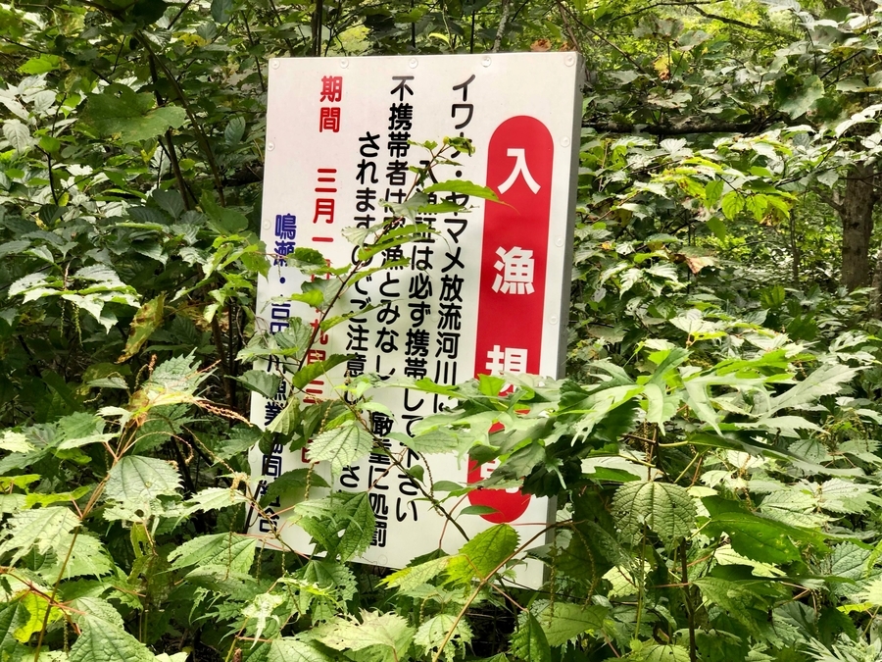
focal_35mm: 52
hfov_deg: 36.8
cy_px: 331
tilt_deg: -4.3
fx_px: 1325
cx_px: 441
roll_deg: -1.4
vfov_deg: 28.0
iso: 32
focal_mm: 6
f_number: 2.4
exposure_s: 1/60
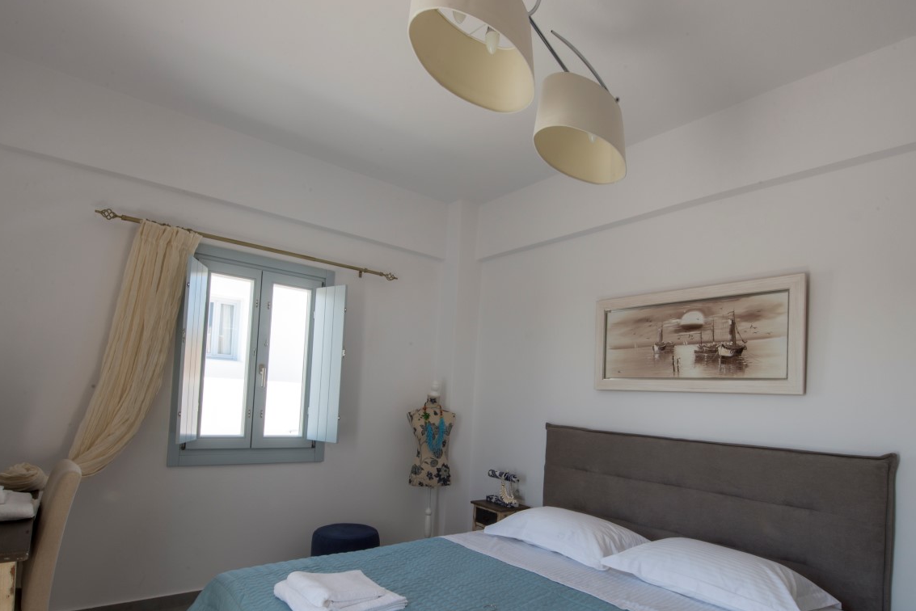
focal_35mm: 20
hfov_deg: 84.0
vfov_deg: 61.0
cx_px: 464
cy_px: 390
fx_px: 509
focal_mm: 14
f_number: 22
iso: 100
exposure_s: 1/4
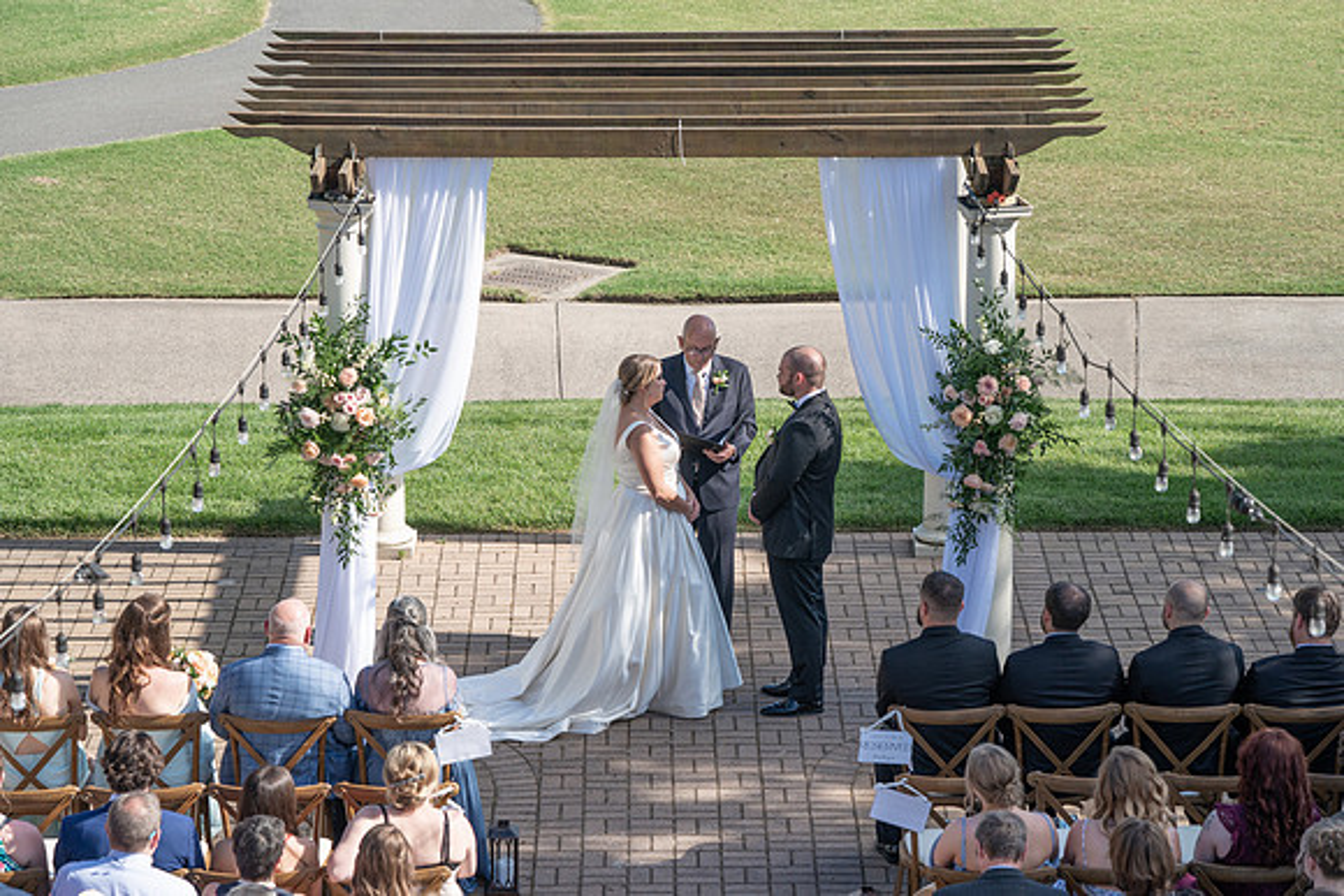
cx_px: 688
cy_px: 459
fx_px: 4300
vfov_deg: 11.9
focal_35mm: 115
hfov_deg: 17.8
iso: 100
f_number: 5.6
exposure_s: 1/400
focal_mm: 111
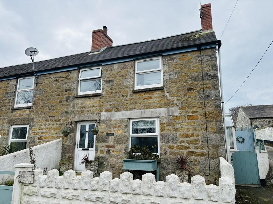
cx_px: 136
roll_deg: +0.1
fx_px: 205
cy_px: 102
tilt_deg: +14.0
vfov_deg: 53.1
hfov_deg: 67.3
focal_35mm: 26
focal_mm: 5.96
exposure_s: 1/2151
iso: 50
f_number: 1.6
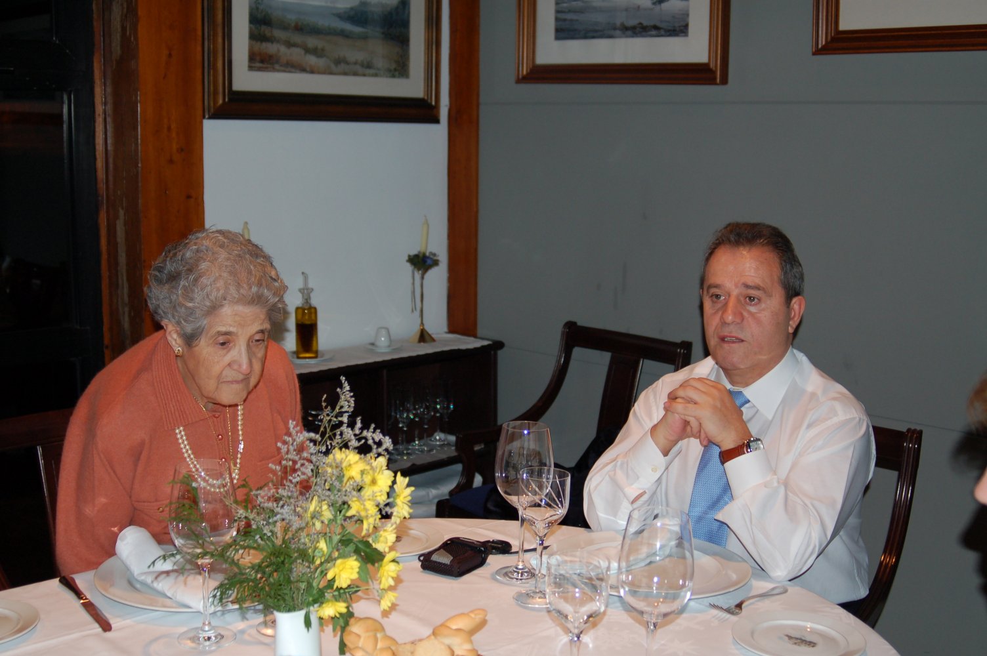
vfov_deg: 31.8
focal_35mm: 42
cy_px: 328
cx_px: 494
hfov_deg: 46.4
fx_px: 1150
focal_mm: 28
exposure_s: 1/60
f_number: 3.3
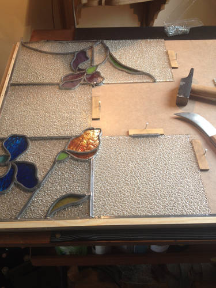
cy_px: 144
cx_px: 108
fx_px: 291
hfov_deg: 40.7
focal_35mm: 35
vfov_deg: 52.6
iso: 64
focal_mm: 4.28
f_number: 2.4
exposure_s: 1/20
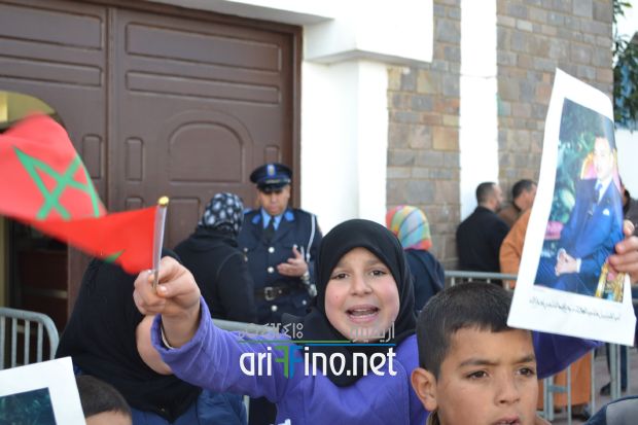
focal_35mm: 54
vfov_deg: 25.0
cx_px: 319
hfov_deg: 36.9
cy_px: 212
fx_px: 957
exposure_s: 1/125
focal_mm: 36
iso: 100
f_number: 5.6
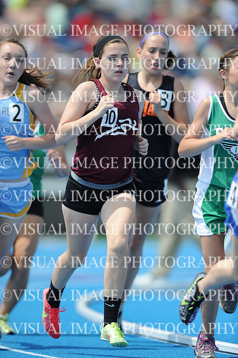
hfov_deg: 3.4
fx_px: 3971
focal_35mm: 400
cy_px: 179
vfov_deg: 5.2
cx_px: 119
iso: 200
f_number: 3.5
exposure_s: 1/2500
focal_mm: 400
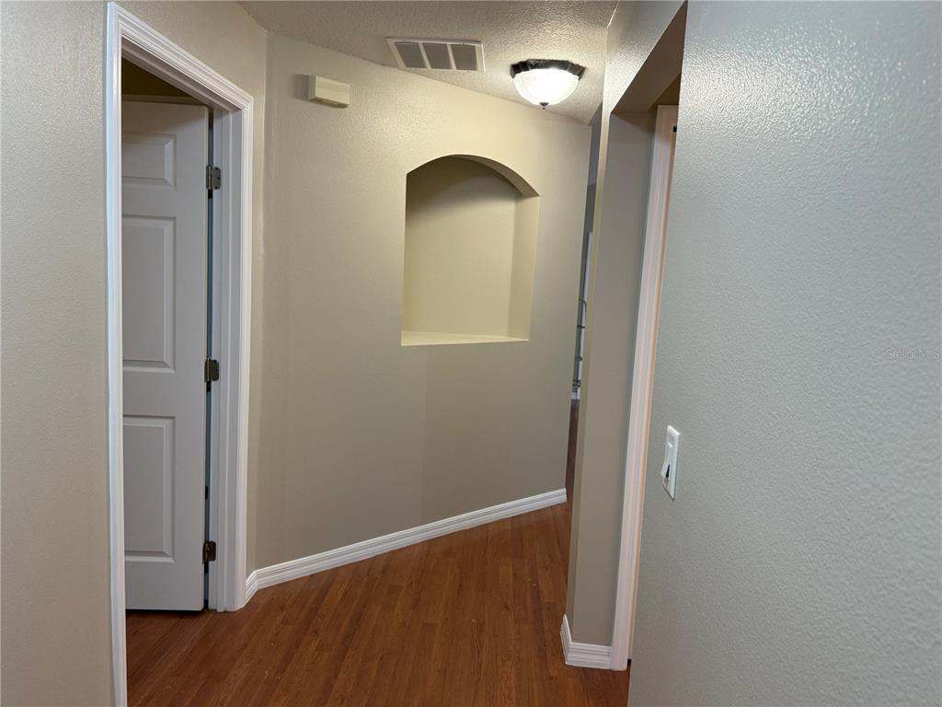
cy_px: 354
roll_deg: -3.1
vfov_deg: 56.8
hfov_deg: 71.6
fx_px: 653
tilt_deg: -5.9
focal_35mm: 24
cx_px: 471
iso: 160
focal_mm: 6.76
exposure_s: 1/60
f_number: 1.78
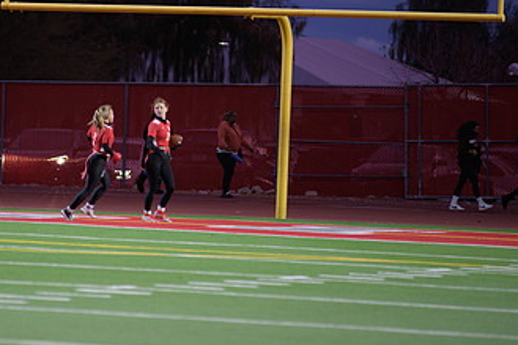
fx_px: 5077
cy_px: 147
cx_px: 126
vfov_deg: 3.9
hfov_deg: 5.8
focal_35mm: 353
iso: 1000
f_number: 2.8
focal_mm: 200
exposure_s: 1/200
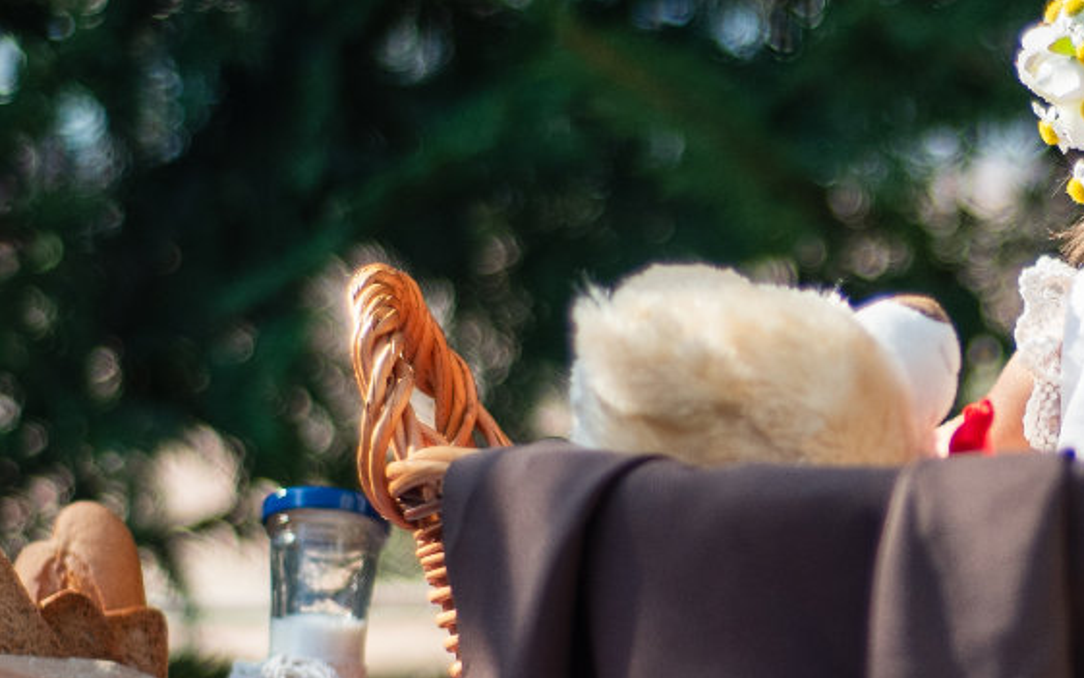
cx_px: 957
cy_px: 500
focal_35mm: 147
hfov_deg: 14.1
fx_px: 4344
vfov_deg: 8.9
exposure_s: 1/4000
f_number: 1.8
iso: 250
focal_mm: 50
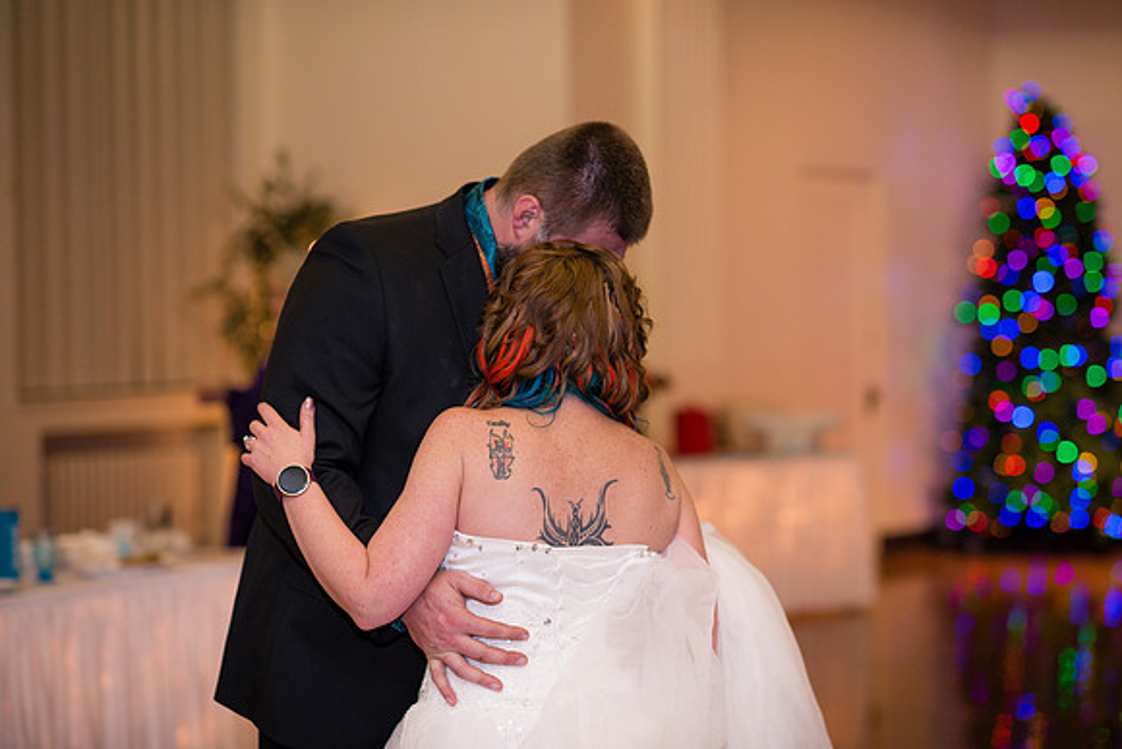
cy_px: 374
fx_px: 2650
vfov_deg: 16.1
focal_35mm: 85
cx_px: 561
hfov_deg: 23.9
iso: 640
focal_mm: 85
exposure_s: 1/125
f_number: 2.2
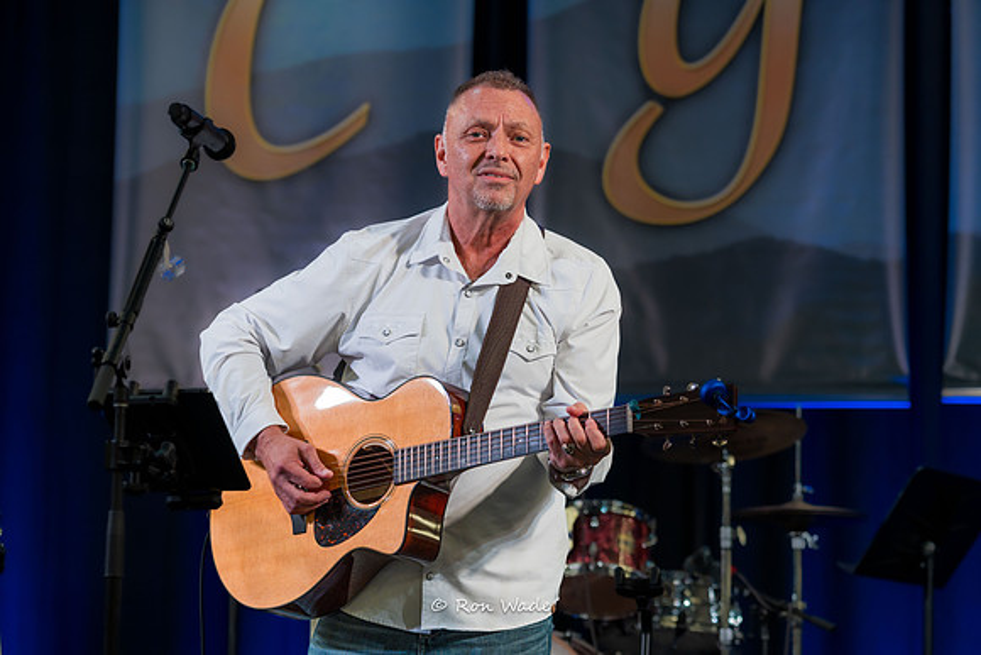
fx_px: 2944
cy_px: 328
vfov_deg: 12.7
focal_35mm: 108
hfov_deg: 18.9
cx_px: 490
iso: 2000
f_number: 4.5
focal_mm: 108
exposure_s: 1/250
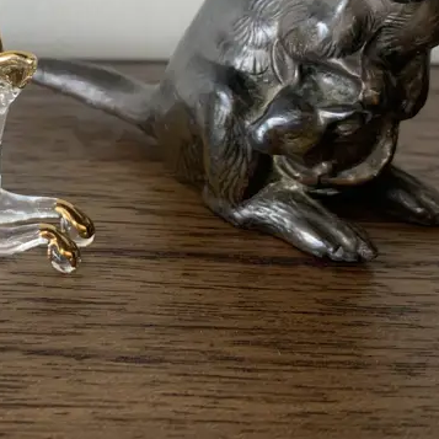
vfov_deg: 25.9
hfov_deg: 25.6
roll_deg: -1.2
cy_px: 134
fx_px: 947
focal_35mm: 66
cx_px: 86
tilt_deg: -24.0
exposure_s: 1/50
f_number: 1.8
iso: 80
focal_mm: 4.25
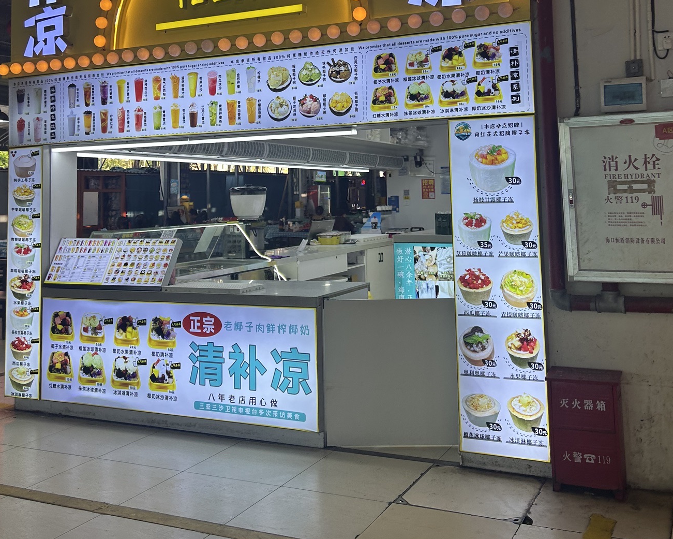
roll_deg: -0.8
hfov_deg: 46.8
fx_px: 777
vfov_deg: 37.4
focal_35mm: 39
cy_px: 141
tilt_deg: +7.9
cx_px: 360
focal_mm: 5.7
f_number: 1.5
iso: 50
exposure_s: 1/549
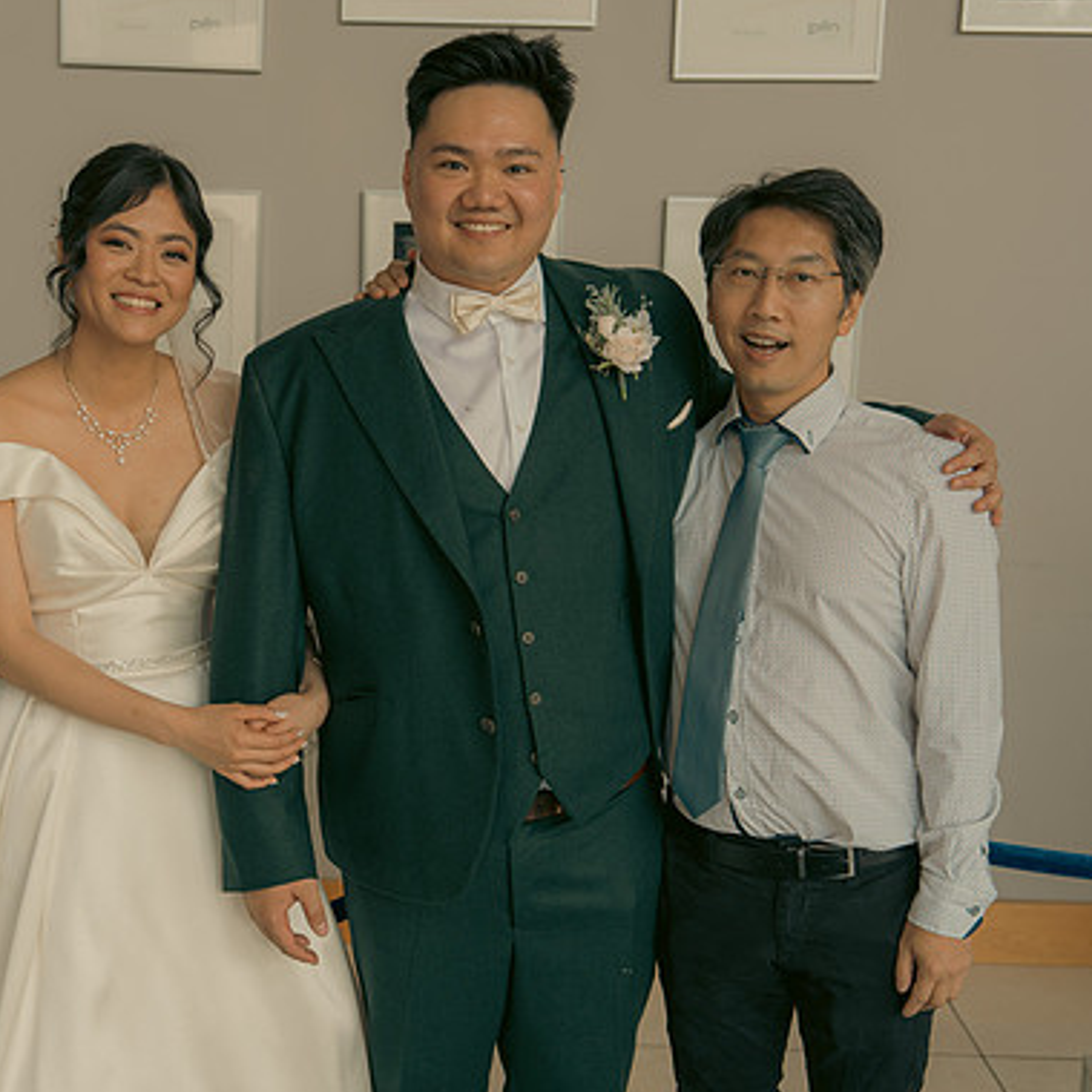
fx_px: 1713
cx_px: 382
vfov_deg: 35.4
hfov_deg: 35.1
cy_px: 545
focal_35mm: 48
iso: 160
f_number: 3.5
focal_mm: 37
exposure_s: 1/160
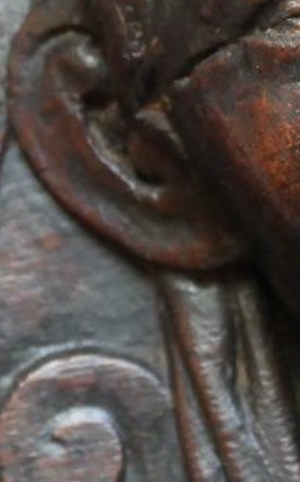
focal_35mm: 142
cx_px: 249
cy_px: 119
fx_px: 1862
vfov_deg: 14.7
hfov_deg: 9.2
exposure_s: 1/60
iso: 2000
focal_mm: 17
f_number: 4
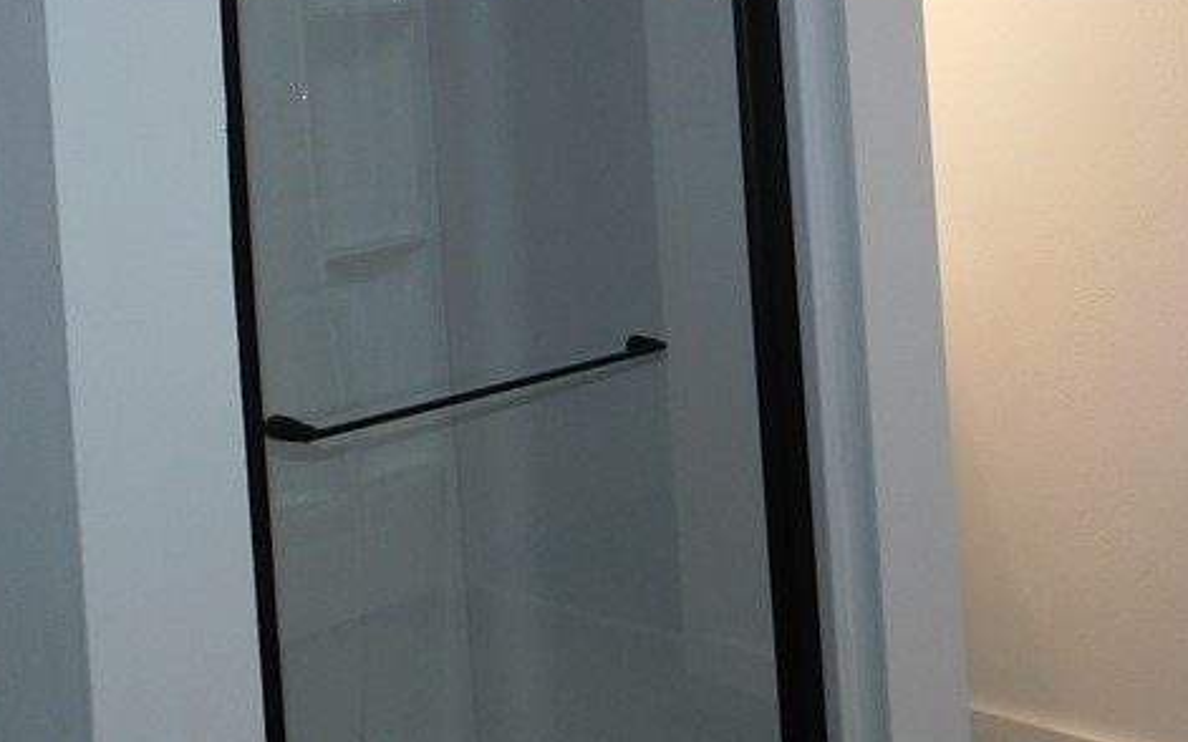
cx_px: 1095
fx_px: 1715
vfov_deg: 23.4
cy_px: 3
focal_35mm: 53
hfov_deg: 35.7
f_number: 3
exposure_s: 1/50
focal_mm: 4
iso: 125
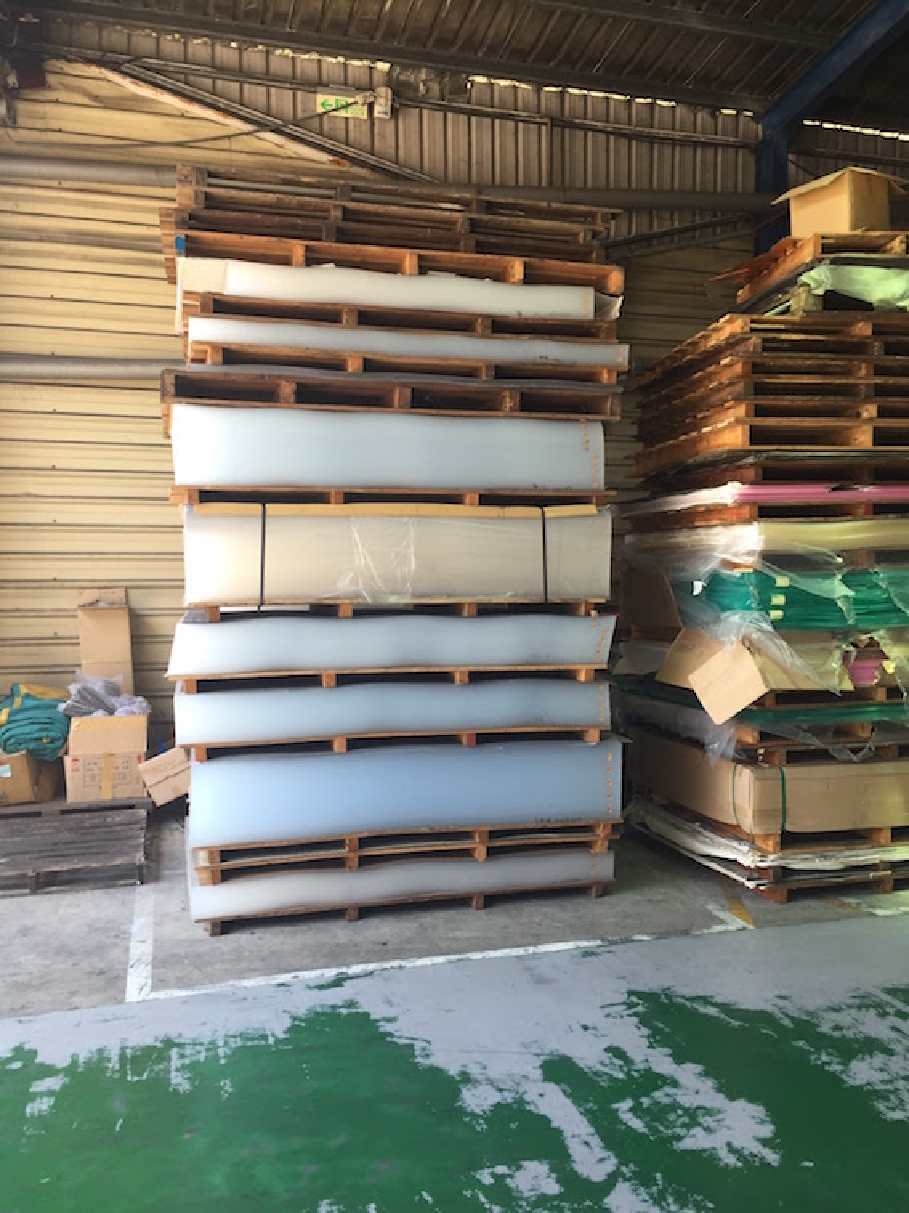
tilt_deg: -0.6
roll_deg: -0.5
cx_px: 454
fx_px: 1015
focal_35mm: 29
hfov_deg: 48.2
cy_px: 606
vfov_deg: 61.7
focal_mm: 4.15
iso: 32
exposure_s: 1/120
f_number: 2.2
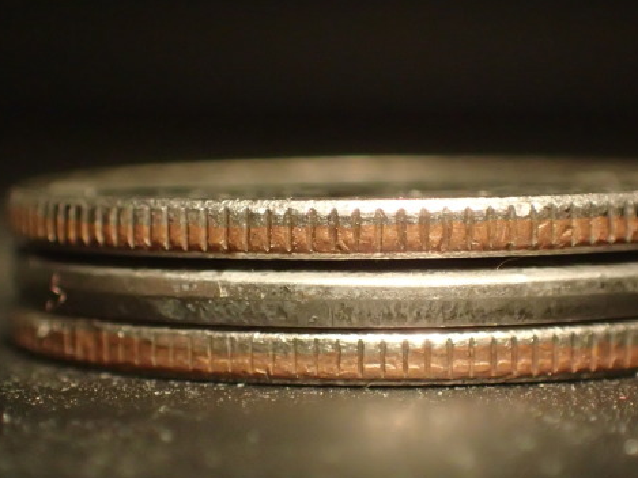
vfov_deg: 11.6
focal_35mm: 128
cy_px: 292
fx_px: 2360
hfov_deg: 15.4
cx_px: 390
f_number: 4.9
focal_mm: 18
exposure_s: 1/60
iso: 1600
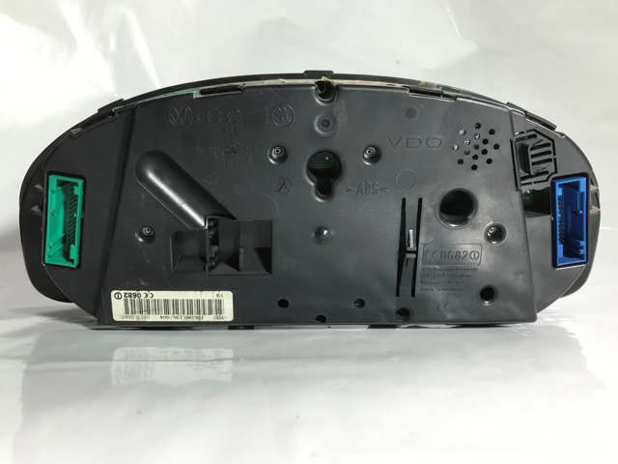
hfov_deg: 63.4
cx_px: 309
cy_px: 232
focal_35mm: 28
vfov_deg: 49.7
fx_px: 500
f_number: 1.8
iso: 20
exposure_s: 1/101
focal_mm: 3.99
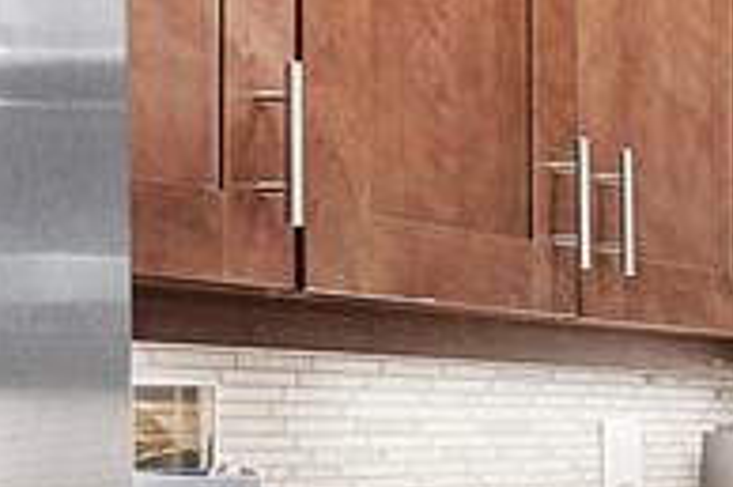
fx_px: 1709
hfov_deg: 15.1
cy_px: 451
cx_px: 1729
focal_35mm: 84
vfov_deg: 16.0
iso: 250
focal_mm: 10
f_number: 8
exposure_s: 1/6
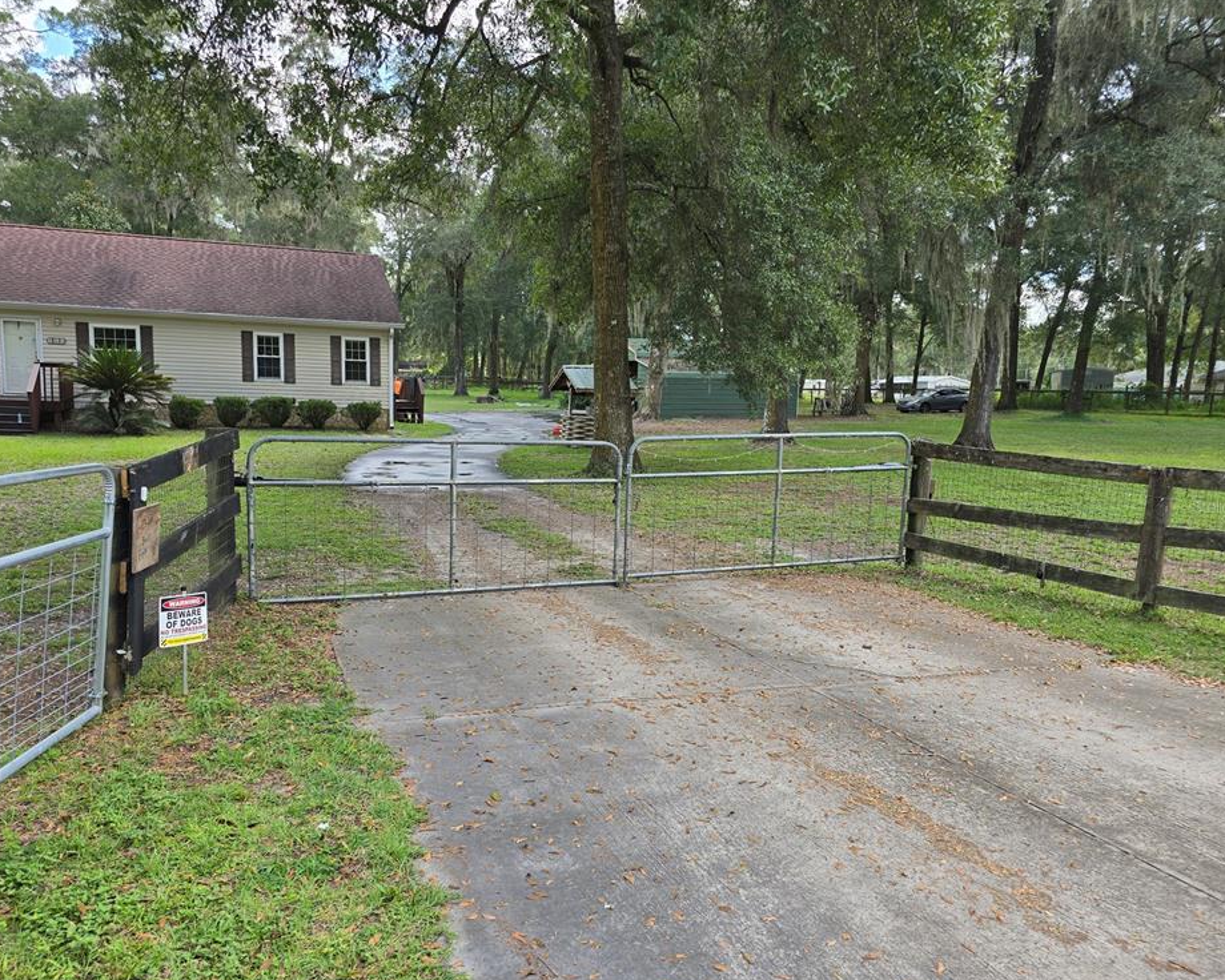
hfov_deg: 68.1
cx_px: 591
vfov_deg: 56.8
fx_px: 906
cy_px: 506
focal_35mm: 25
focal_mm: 6.3
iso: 16
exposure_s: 1/180
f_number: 1.7
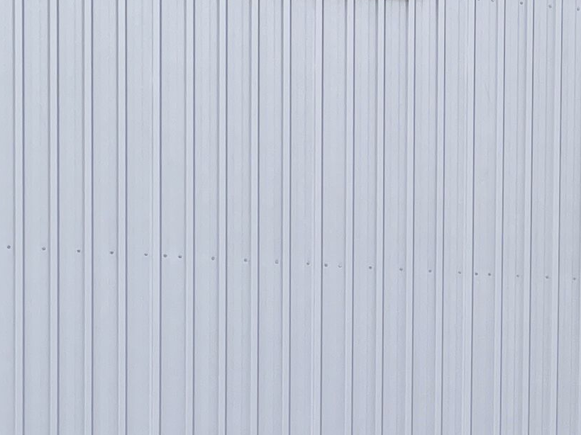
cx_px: 631
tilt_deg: -3.3
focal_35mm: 128
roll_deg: -1.2
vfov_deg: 11.3
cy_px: 567
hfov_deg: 15.0
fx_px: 2148
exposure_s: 1/666
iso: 32
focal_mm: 4.2
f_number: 1.6
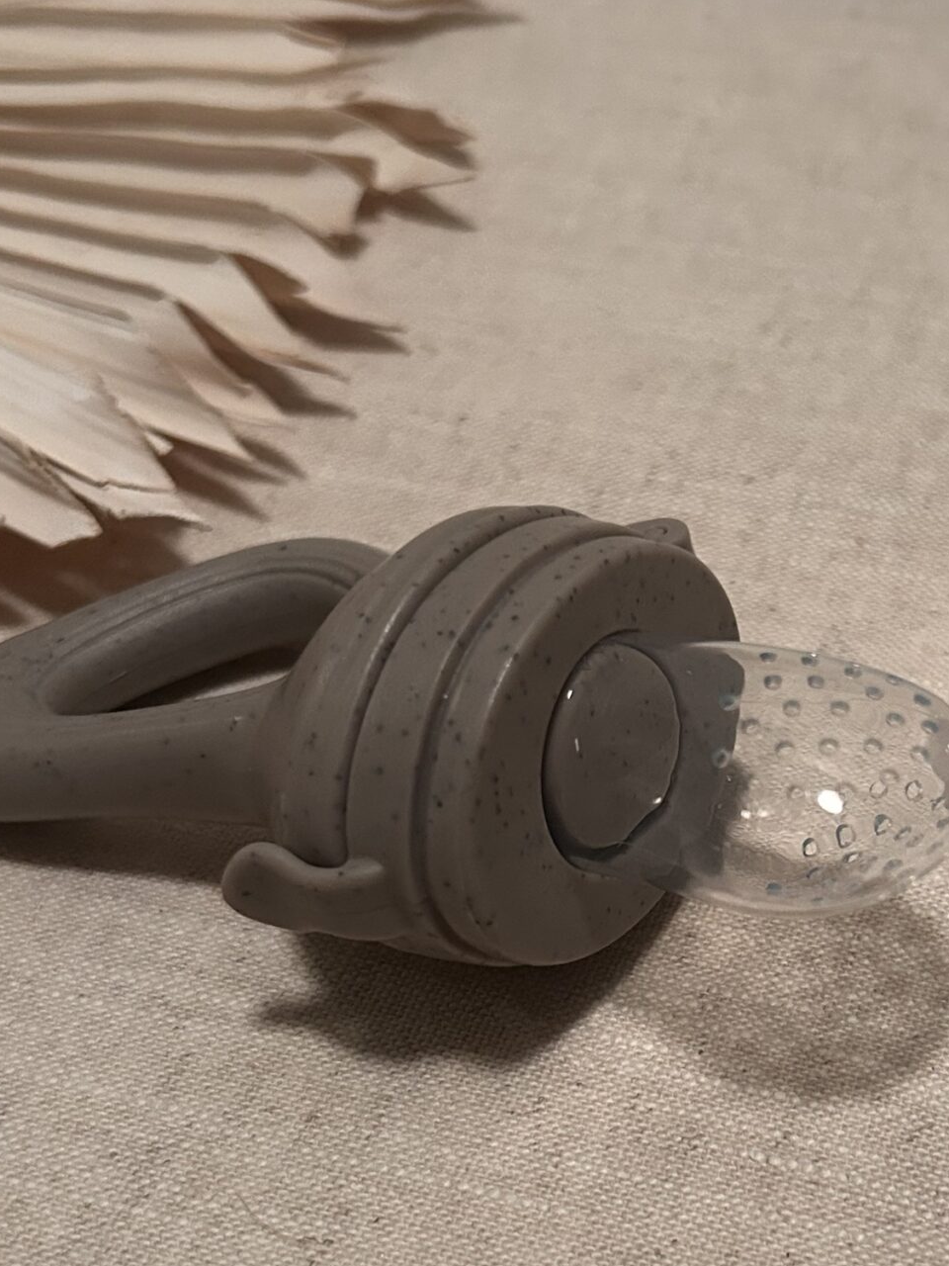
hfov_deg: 27.5
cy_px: 774
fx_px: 1901
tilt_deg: -46.1
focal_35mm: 52
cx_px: 765
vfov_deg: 36.6
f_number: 1.5
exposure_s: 1/50
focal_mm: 5.7
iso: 400
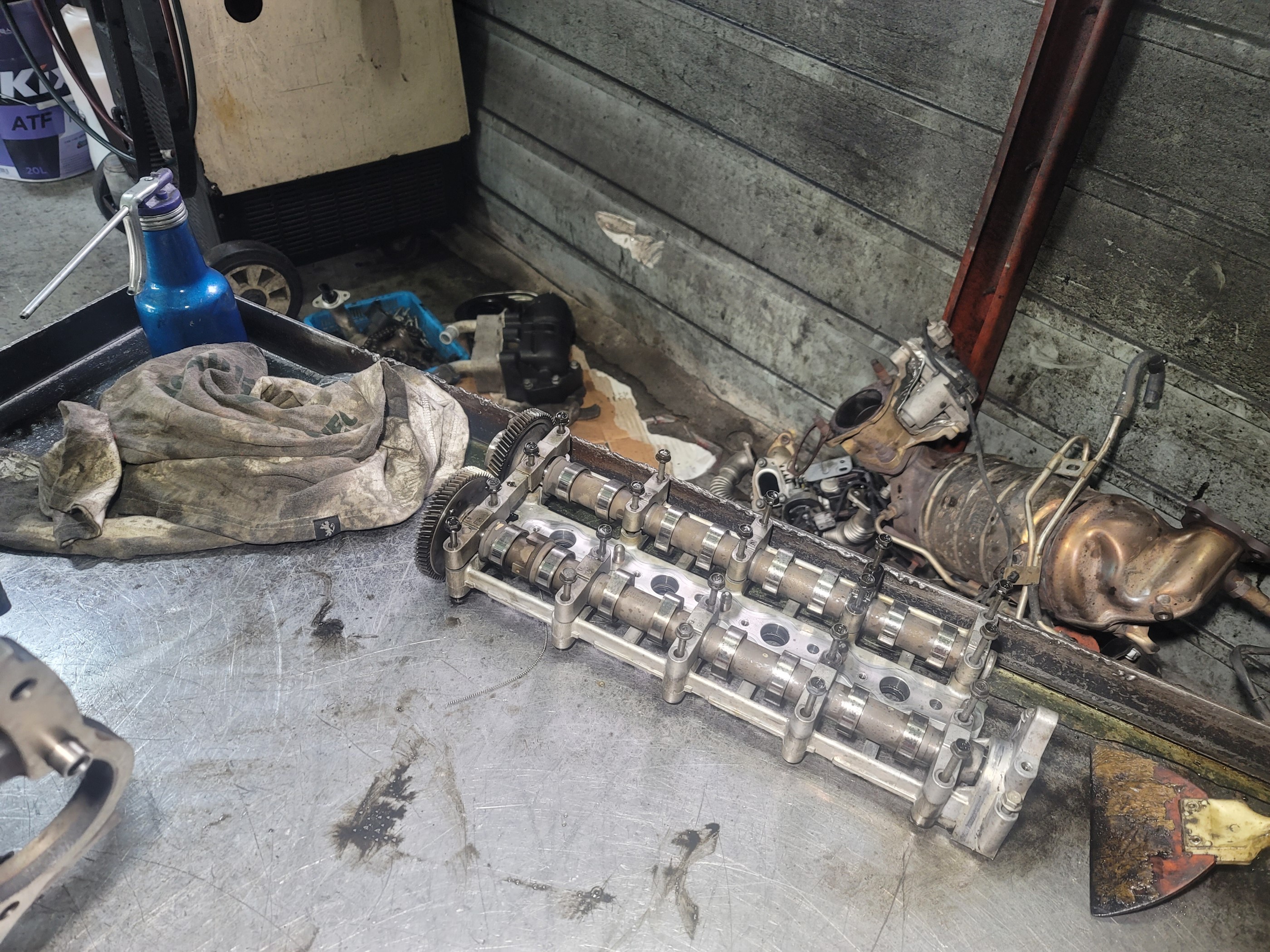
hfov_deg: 69.4
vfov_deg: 54.9
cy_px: 476
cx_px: 635
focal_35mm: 25
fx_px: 917
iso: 200
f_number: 1.8
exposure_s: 1/39
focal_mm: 7
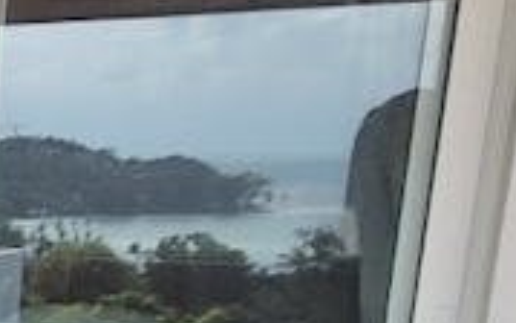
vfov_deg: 15.9
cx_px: -536
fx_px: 1111
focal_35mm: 79
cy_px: 386
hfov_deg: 17.7
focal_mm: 2.2
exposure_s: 1/1420
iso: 50
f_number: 2.2
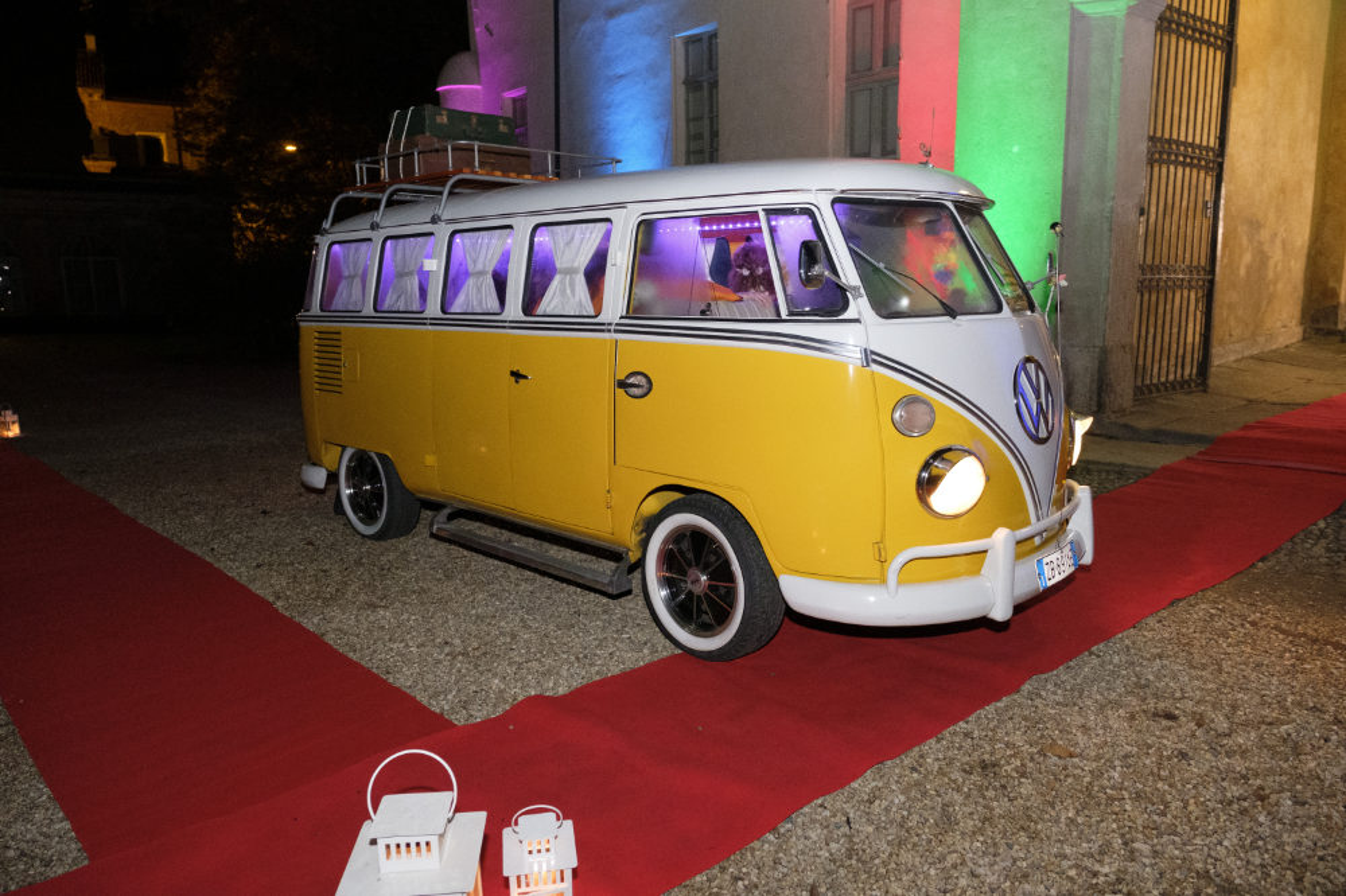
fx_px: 897
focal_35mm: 24
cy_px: 448
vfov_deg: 53.1
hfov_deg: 73.8
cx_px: 673
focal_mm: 16
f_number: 3.2
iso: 8000
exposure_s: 1/125
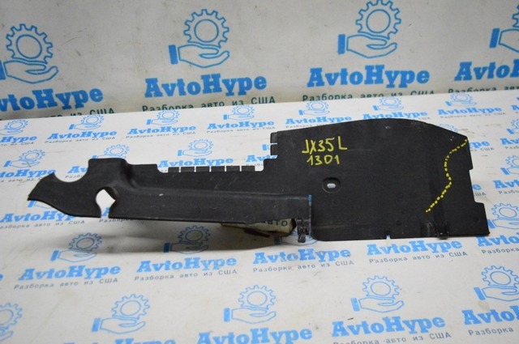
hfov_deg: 53.2
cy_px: 172
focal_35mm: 36
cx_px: 260
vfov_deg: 36.8
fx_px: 518
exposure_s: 1/1000
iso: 6400
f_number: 4
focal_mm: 24
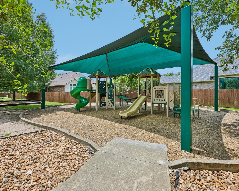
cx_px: 123
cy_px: 95
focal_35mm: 17
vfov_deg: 77.0
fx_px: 120
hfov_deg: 89.6
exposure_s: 1/350
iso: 100
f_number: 6.7
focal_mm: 15
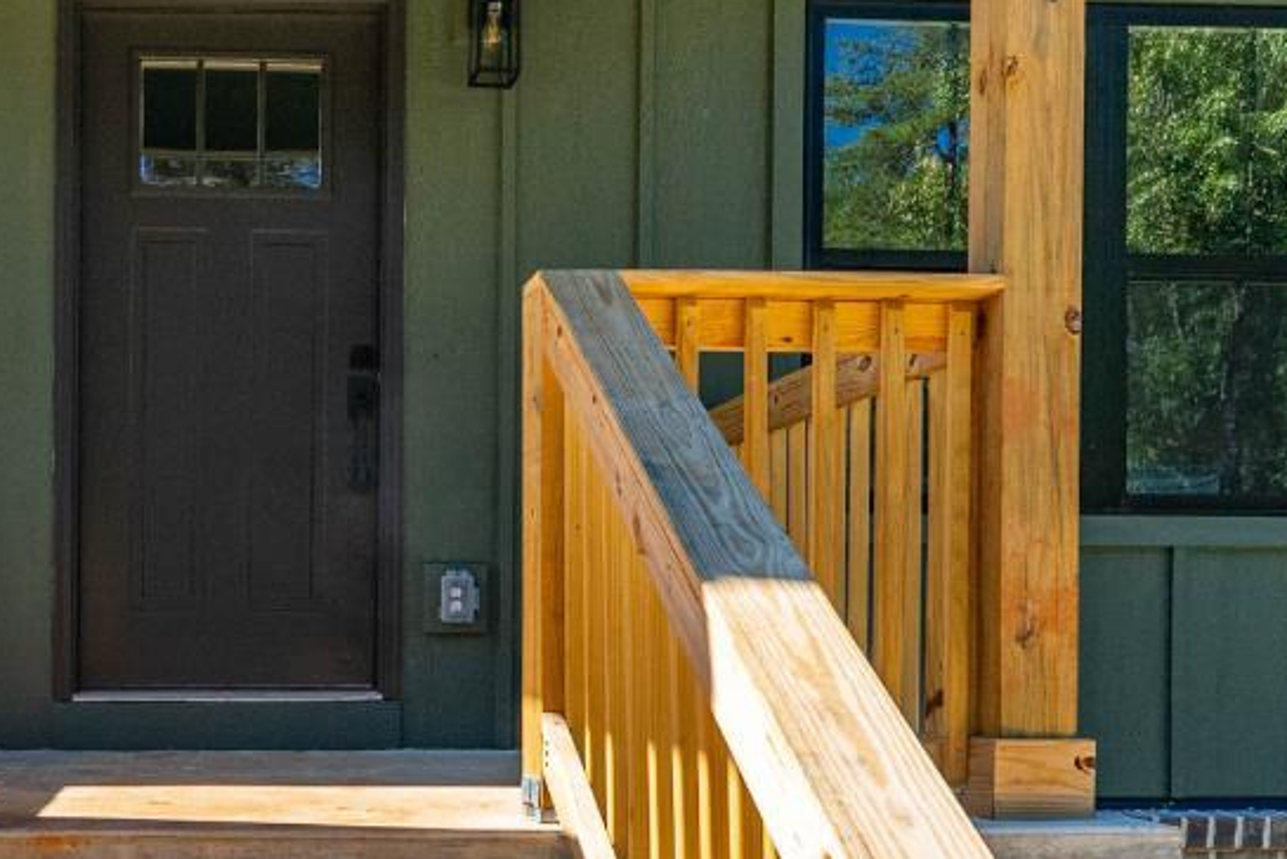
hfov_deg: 41.3
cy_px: 687
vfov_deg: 29.0
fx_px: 1623
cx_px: 248
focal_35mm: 45
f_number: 7.1
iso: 800
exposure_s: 1/320
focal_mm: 16.5
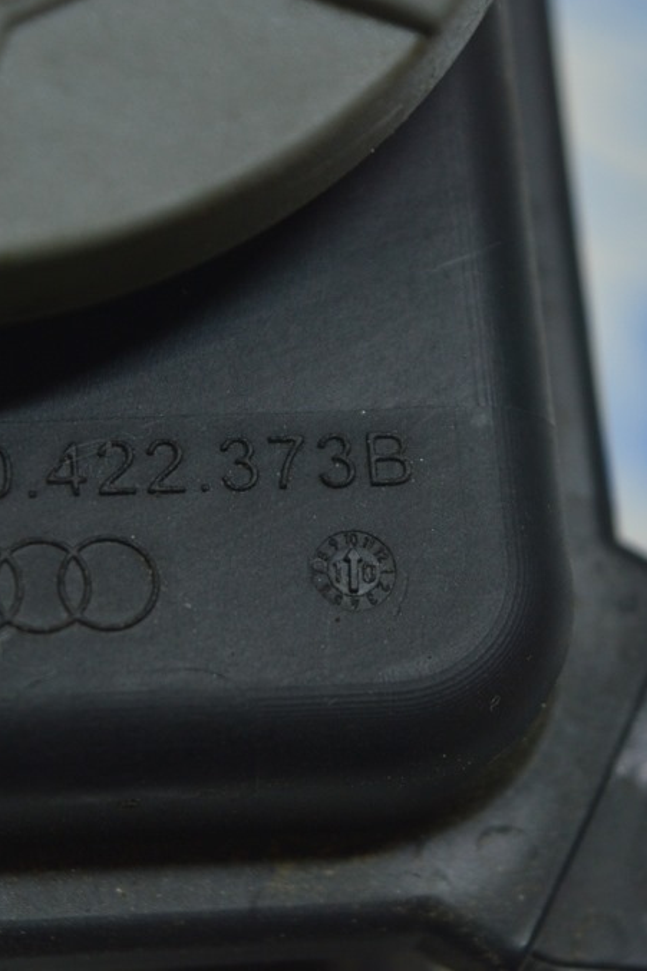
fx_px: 3365
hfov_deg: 11.0
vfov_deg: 16.4
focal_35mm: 125
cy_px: 484
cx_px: 156
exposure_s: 1/60
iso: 400
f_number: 5.6
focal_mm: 55
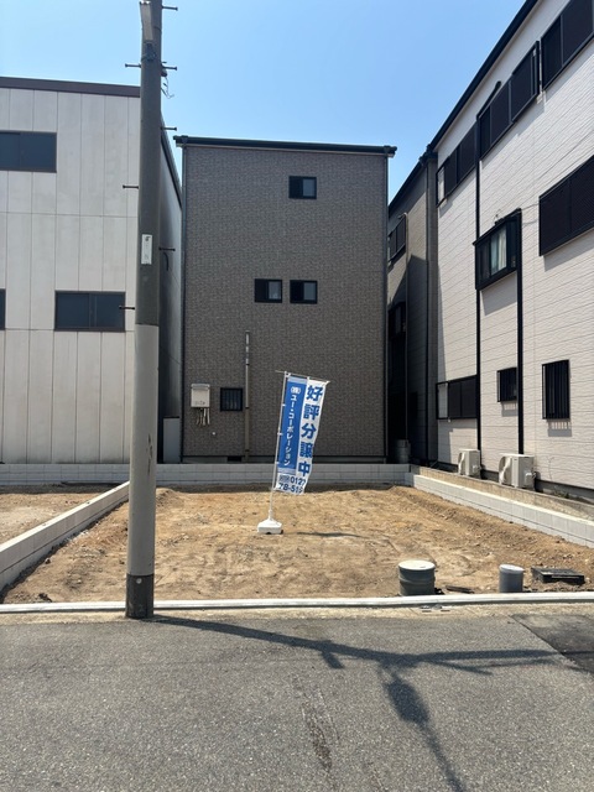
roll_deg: -0.2
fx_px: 595
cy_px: 396
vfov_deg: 67.3
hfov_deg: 53.1
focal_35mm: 26
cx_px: 297
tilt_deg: +3.0
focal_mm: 5.96
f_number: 1.6
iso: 50
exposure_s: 1/3311
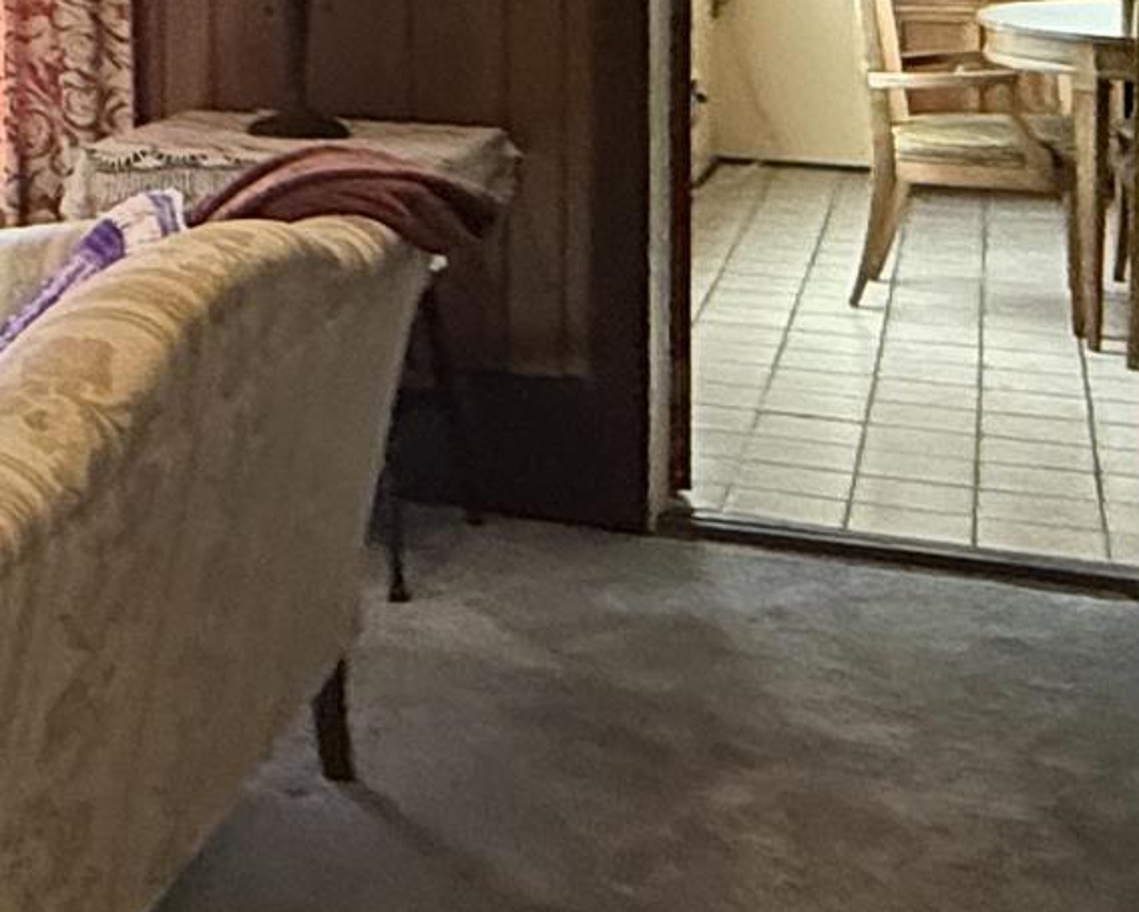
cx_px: -321
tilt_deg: -2.2
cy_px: -141
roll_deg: +1.0
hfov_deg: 23.0
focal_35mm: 74
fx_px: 2495
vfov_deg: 19.6
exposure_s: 1/60
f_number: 2.2
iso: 1000
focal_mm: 2.22
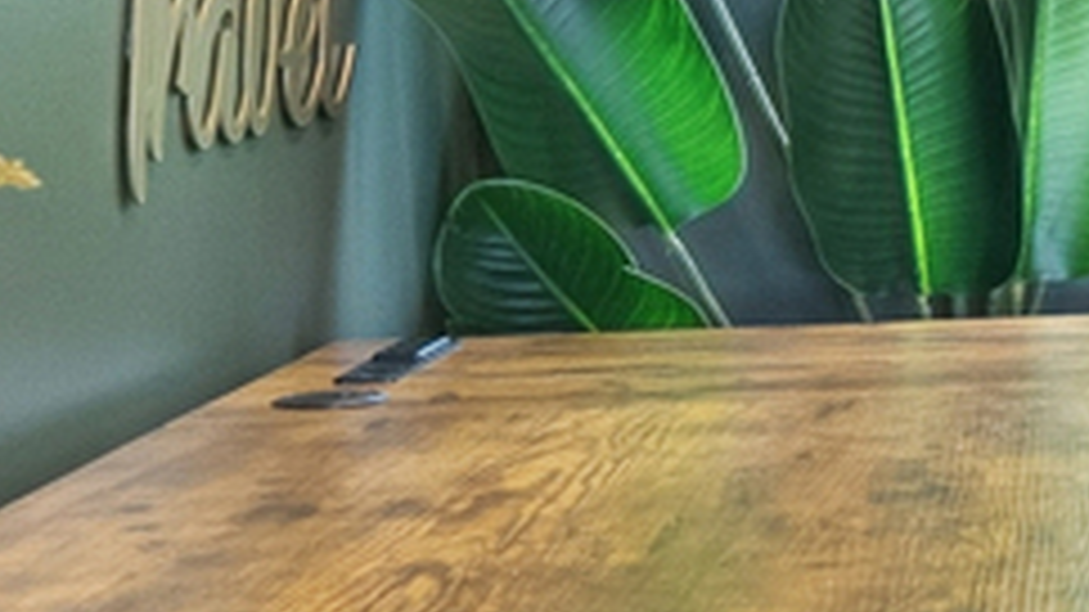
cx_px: 2362
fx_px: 2829
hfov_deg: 15.6
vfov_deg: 12.0
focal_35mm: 98
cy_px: -180
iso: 640
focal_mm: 14
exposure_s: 1/40
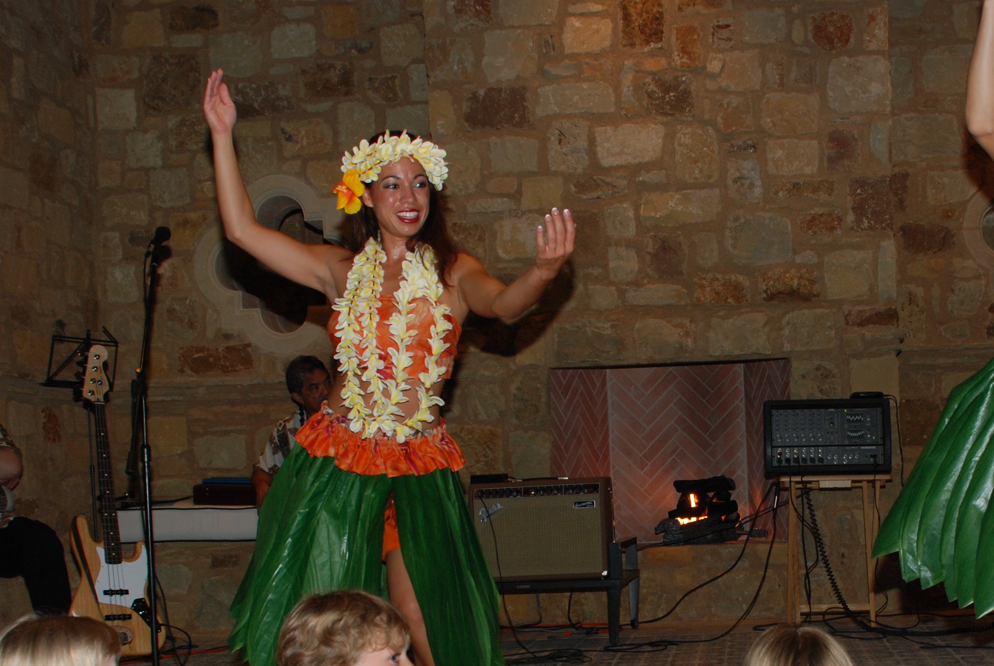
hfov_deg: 35.8
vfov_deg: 24.3
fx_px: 1520
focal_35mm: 55
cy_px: 526
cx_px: 675
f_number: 4
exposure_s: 1/60
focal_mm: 22
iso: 320
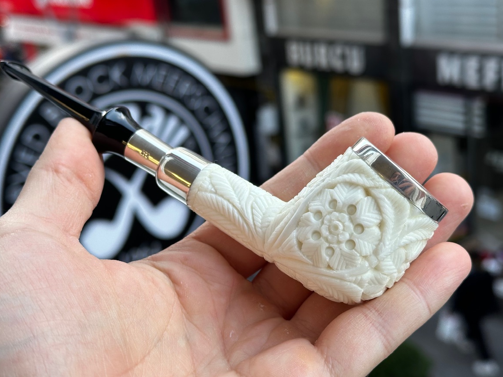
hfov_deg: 36.2
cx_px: 247
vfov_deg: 27.5
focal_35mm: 53
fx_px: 770
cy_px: 174
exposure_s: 1/149
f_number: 1.78
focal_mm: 6.86
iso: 64
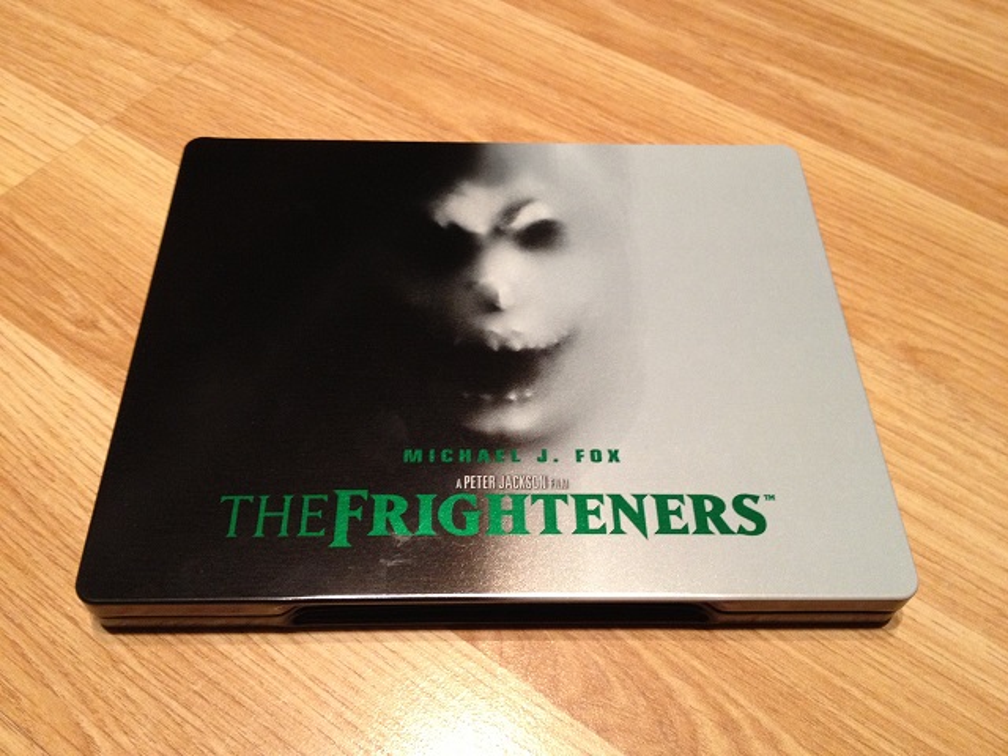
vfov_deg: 40.7
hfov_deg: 52.6
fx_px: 1019
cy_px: 378
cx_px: 504
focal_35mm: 35
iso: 250
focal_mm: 4.28
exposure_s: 1/20
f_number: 2.4
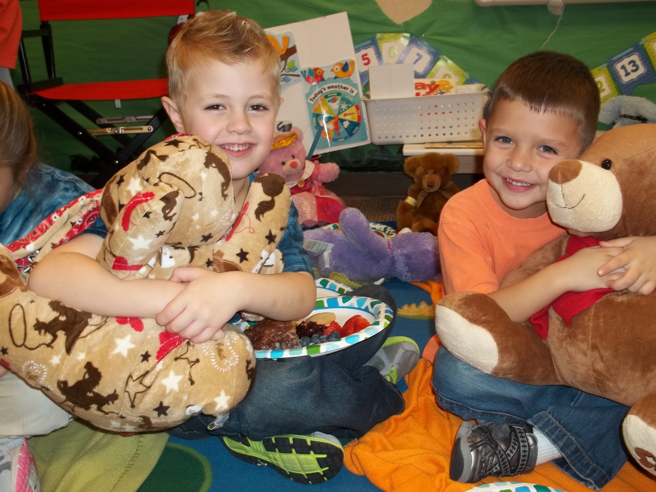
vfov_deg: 39.6
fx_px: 682
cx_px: 334
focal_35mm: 36
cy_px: 226
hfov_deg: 51.4
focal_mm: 5.9
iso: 64
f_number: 3.3
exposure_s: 1/30
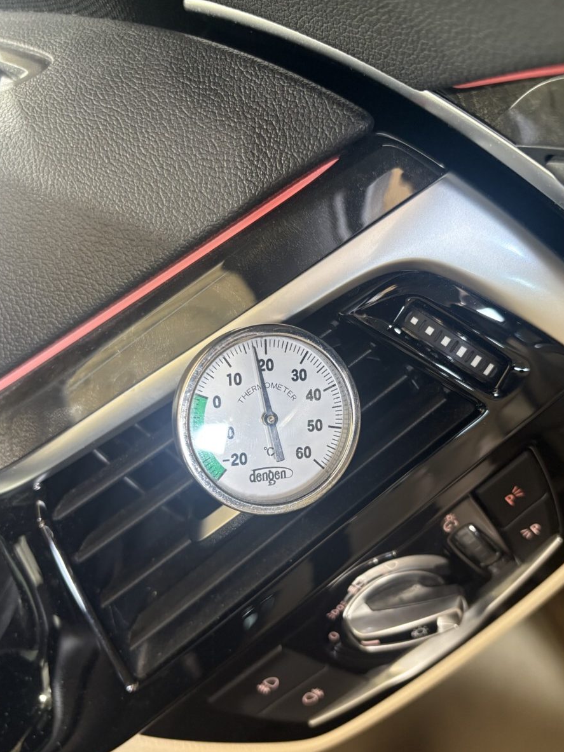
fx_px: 652
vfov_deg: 59.9
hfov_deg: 46.7
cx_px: 307
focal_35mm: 30
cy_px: 408
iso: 250
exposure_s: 1/50
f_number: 1.6
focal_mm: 5.96
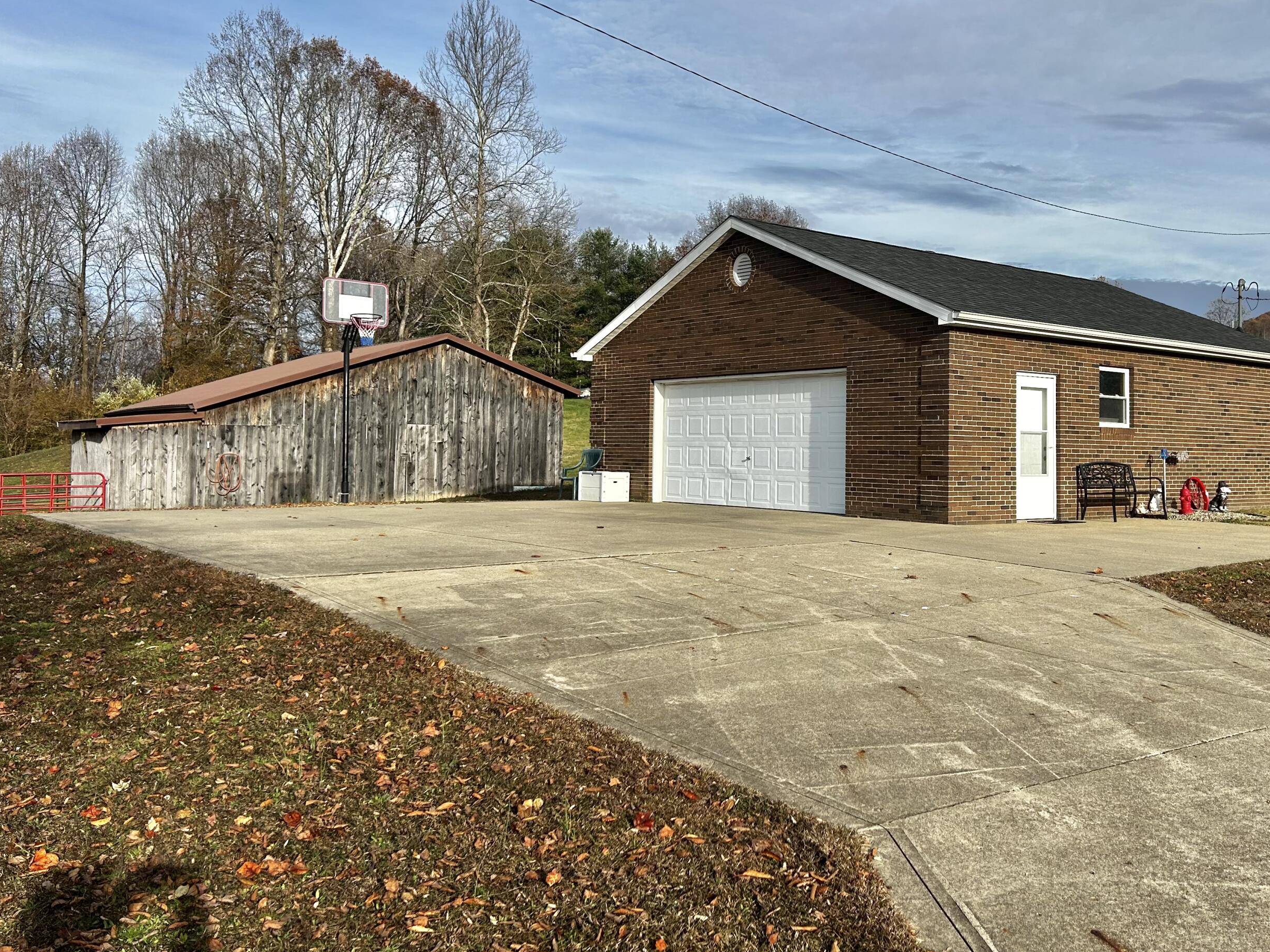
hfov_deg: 56.4
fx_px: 1174
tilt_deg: +1.7
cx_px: 762
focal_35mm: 32
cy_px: 410
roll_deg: -0.3
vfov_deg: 44.0
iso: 50
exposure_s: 1/3831
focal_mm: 5.7
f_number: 1.5
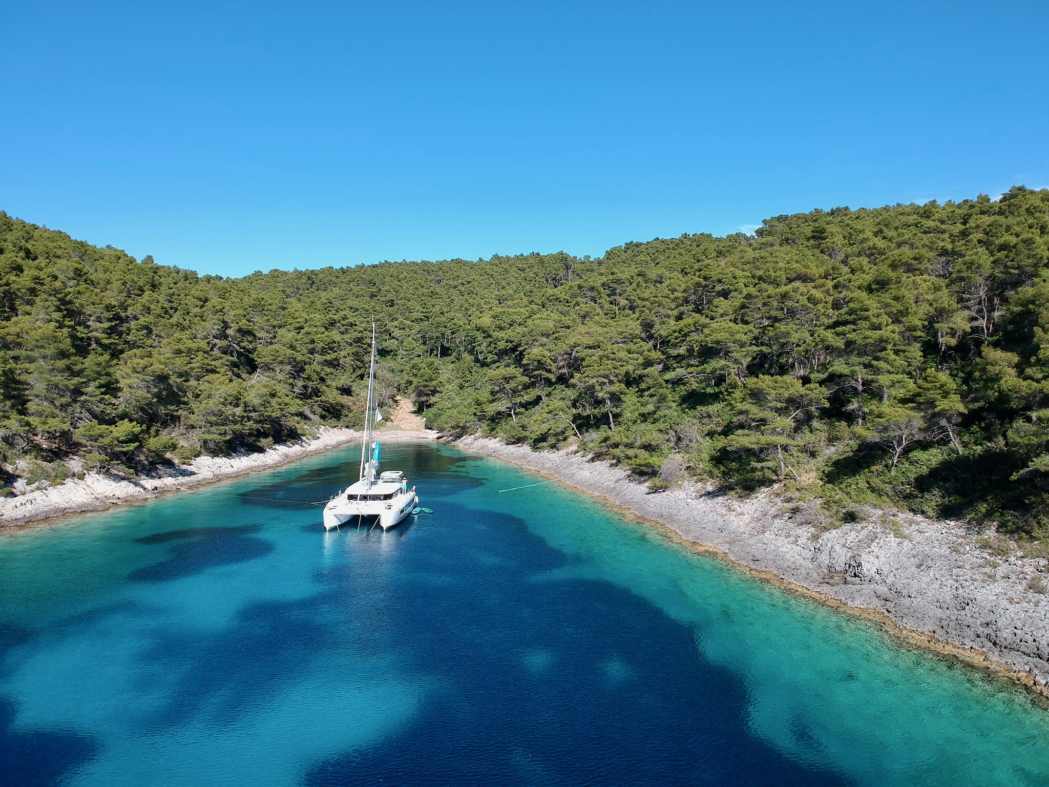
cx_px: 524
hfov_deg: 69.4
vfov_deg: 54.9
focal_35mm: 25
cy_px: 394
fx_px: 758
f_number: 2.6
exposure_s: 1/800
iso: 100
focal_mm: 4.49
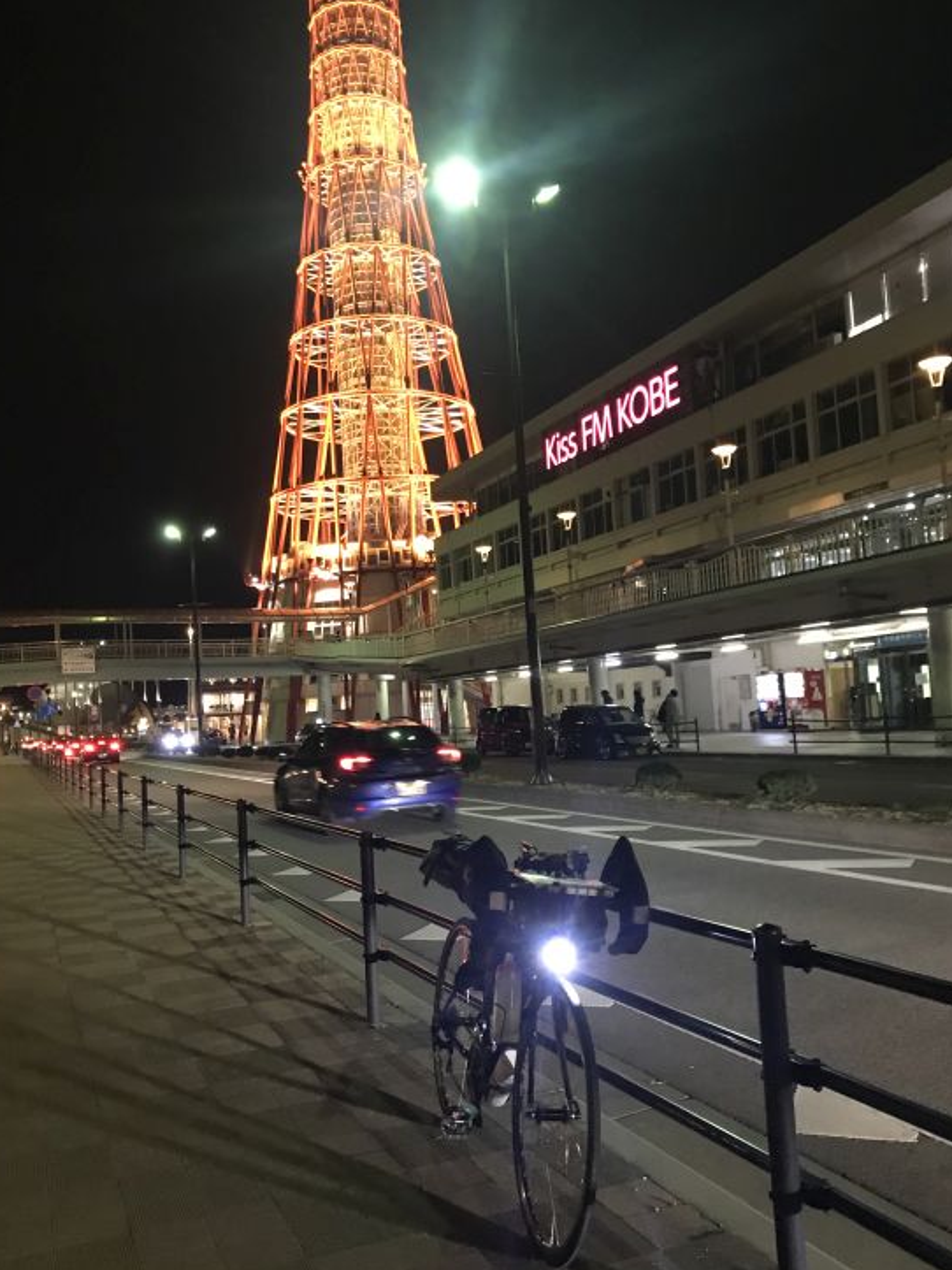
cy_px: 643
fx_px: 1137
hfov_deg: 45.4
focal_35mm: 31
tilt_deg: +6.9
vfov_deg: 58.4
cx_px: 448
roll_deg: +5.5
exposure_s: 1/7
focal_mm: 3.99
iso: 100
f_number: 1.8
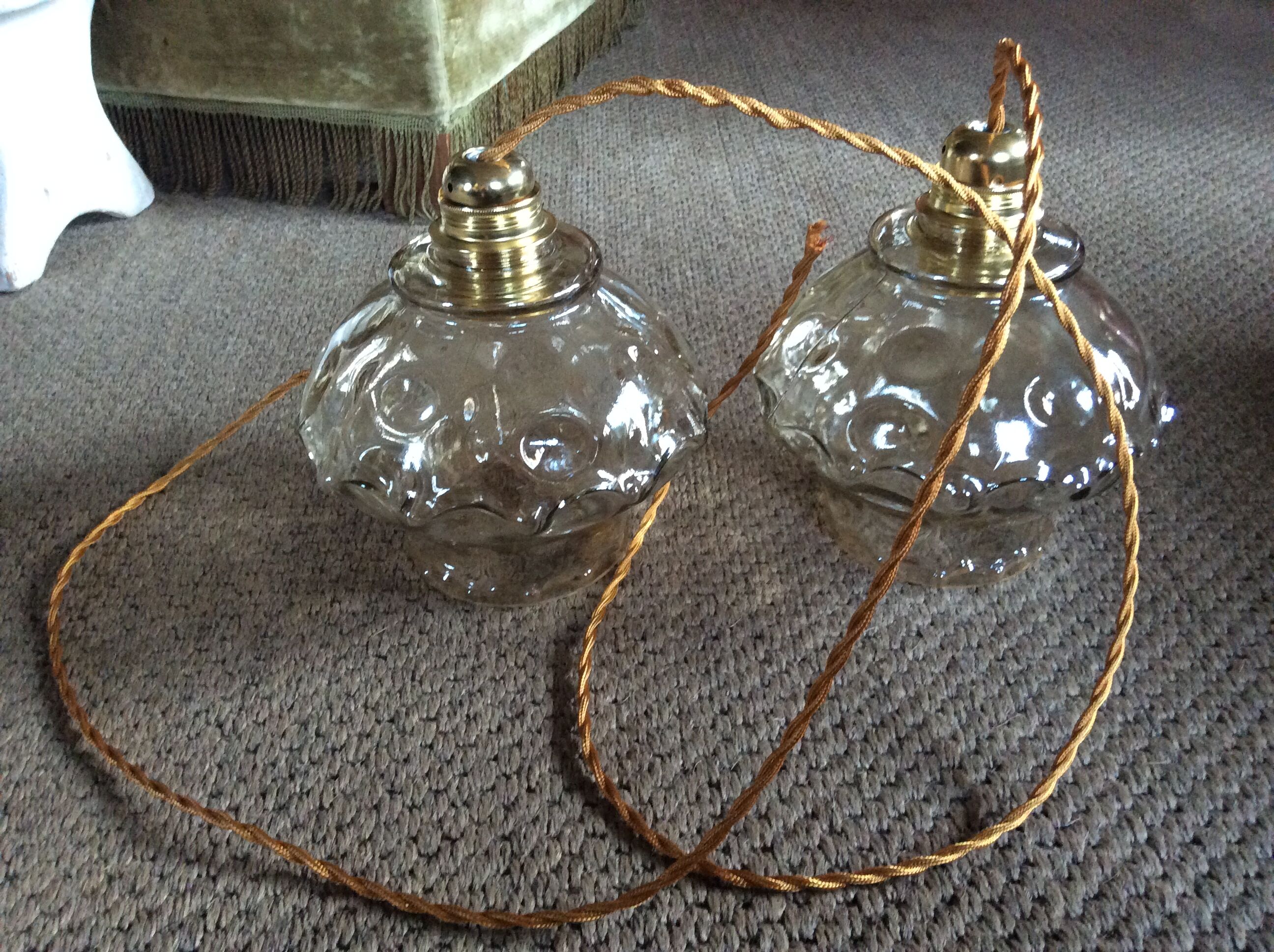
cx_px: 637
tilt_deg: -34.9
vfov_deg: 44.1
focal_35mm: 32
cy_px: 476
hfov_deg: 56.9
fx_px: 1176
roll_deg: +1.6
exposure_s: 1/25
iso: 250
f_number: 2.4
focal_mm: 3.3
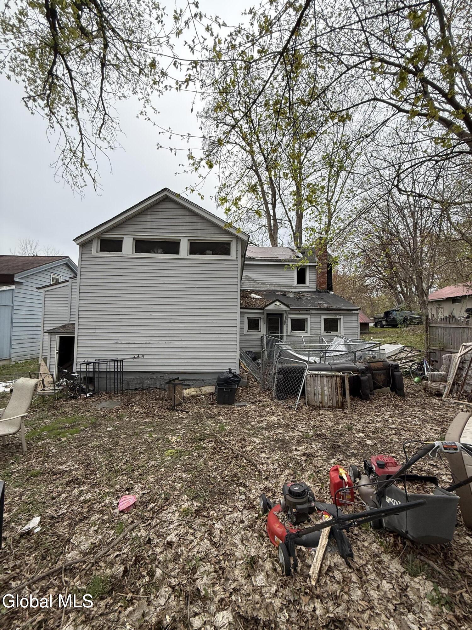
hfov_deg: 85.7
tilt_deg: +3.3
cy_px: 315
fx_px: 255
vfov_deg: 102.1
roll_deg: -1.6
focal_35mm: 14
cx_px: 236
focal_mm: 2.22
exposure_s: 1/458
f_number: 2.2
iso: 64
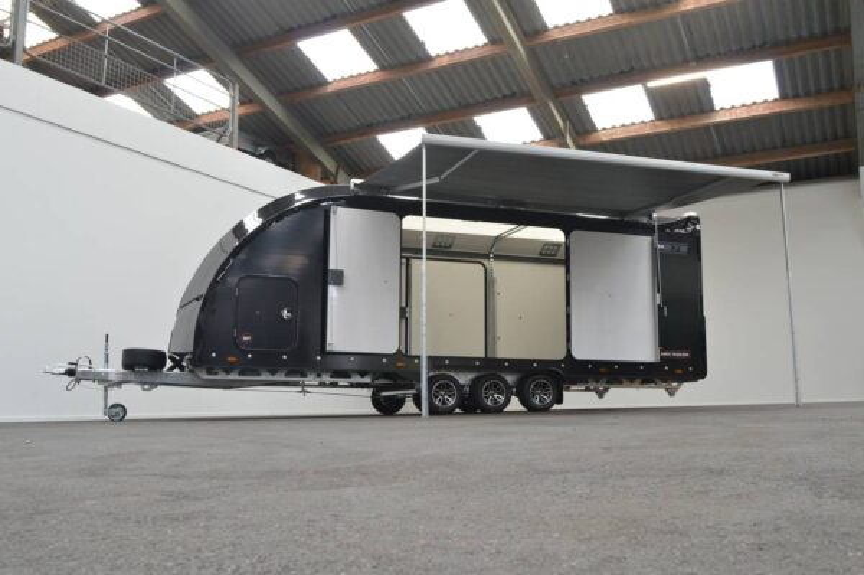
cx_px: 432
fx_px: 791
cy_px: 288
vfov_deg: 39.9
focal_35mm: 33
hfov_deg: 57.3
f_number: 13
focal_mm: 22
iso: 640
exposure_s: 1/10
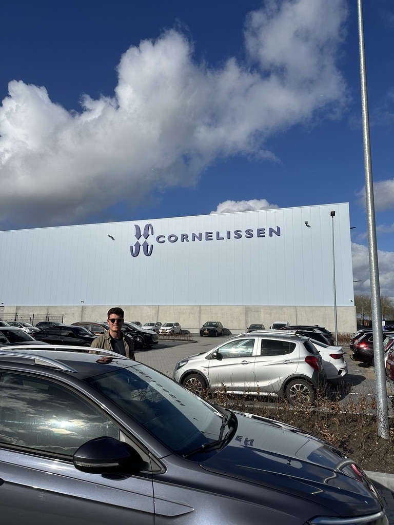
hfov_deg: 56.8
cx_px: 197
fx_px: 364
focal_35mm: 24
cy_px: 262
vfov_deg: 71.6
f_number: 1.78
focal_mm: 6.86
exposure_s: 1/12048
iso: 80
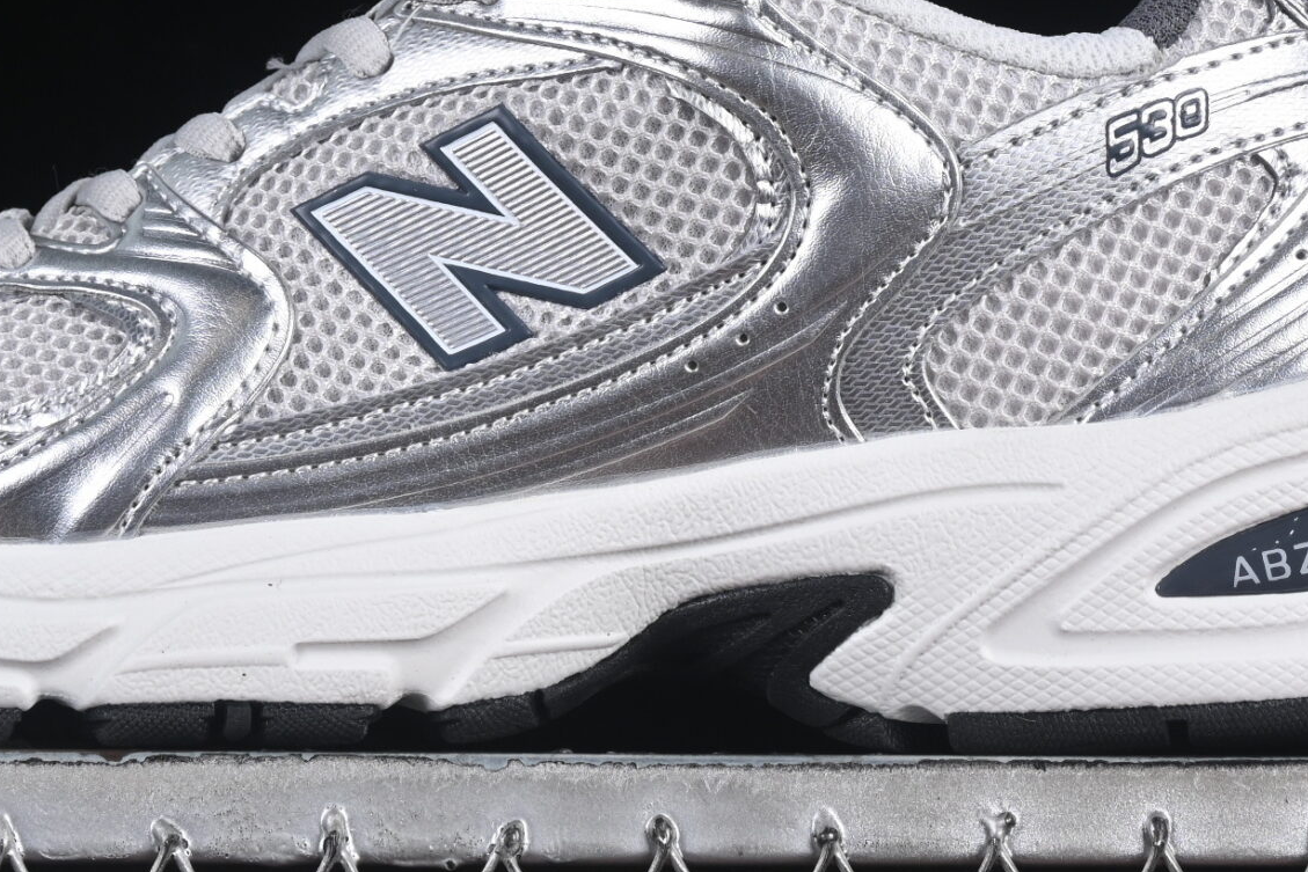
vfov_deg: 8.1
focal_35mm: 170
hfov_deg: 12.1
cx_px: 560
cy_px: 131
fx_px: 6177
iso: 160
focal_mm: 50
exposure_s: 1/80
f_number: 8
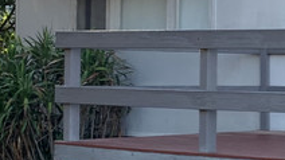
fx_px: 1035
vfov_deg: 8.8
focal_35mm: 137
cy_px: 81
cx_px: 551
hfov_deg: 13.6
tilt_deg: +0.2
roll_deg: -1.3
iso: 25
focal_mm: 4.25
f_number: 1.8
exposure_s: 1/152
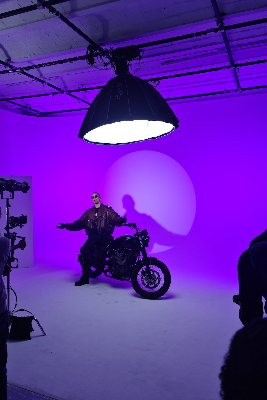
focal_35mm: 29
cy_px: 198
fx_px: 323
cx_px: 116
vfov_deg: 63.7
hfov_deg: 44.9
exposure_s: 1/126
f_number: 2
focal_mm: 5.9
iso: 25
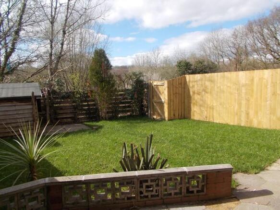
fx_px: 210
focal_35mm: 26
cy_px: 105
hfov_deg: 67.3
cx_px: 140
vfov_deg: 53.0
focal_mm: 4.6
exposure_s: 1/100
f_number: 8
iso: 80
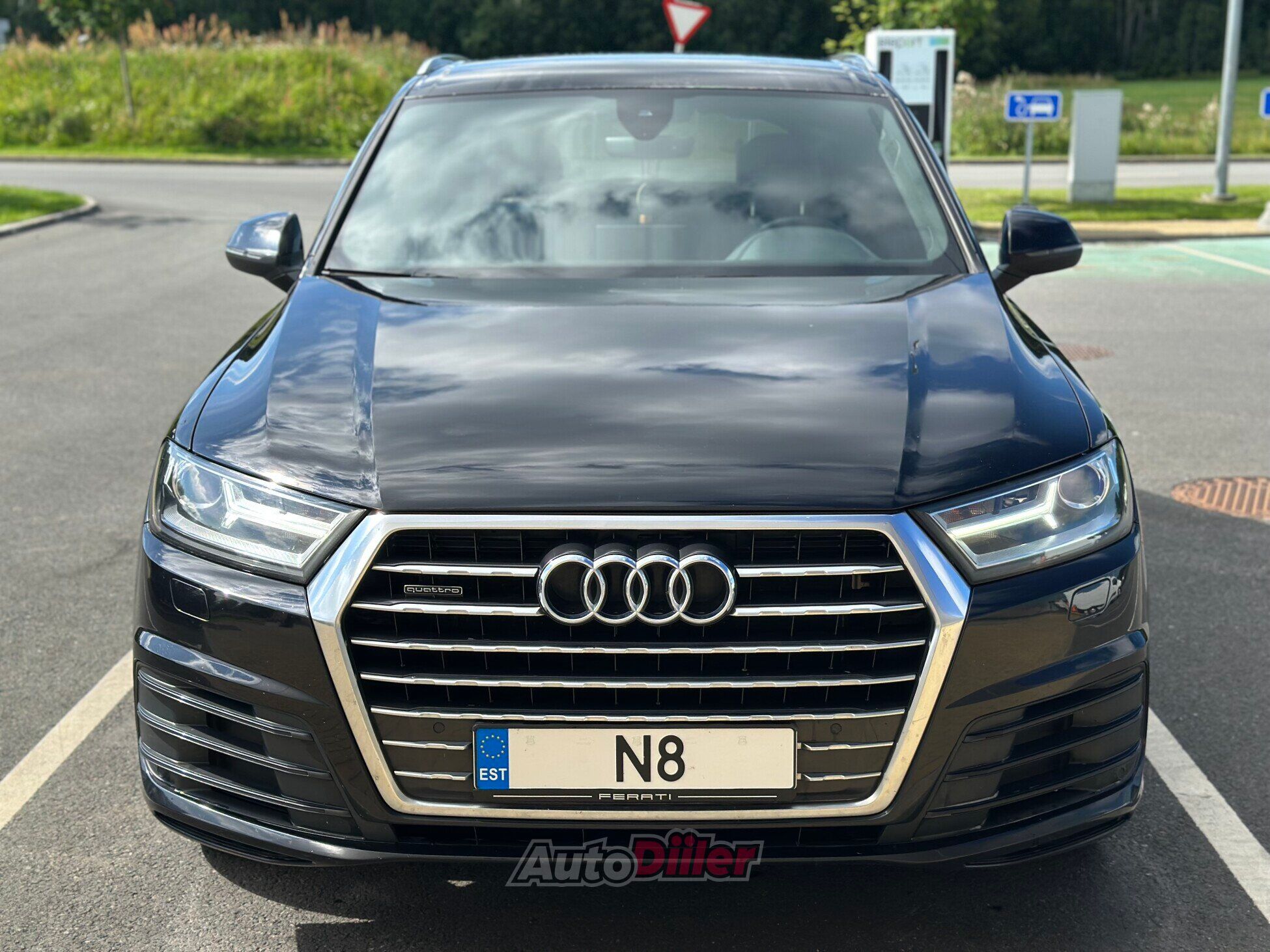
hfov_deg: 39.7
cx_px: 635
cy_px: 476
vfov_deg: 30.3
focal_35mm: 48
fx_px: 1761
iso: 80
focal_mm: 6.86
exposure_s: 1/2809
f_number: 1.78
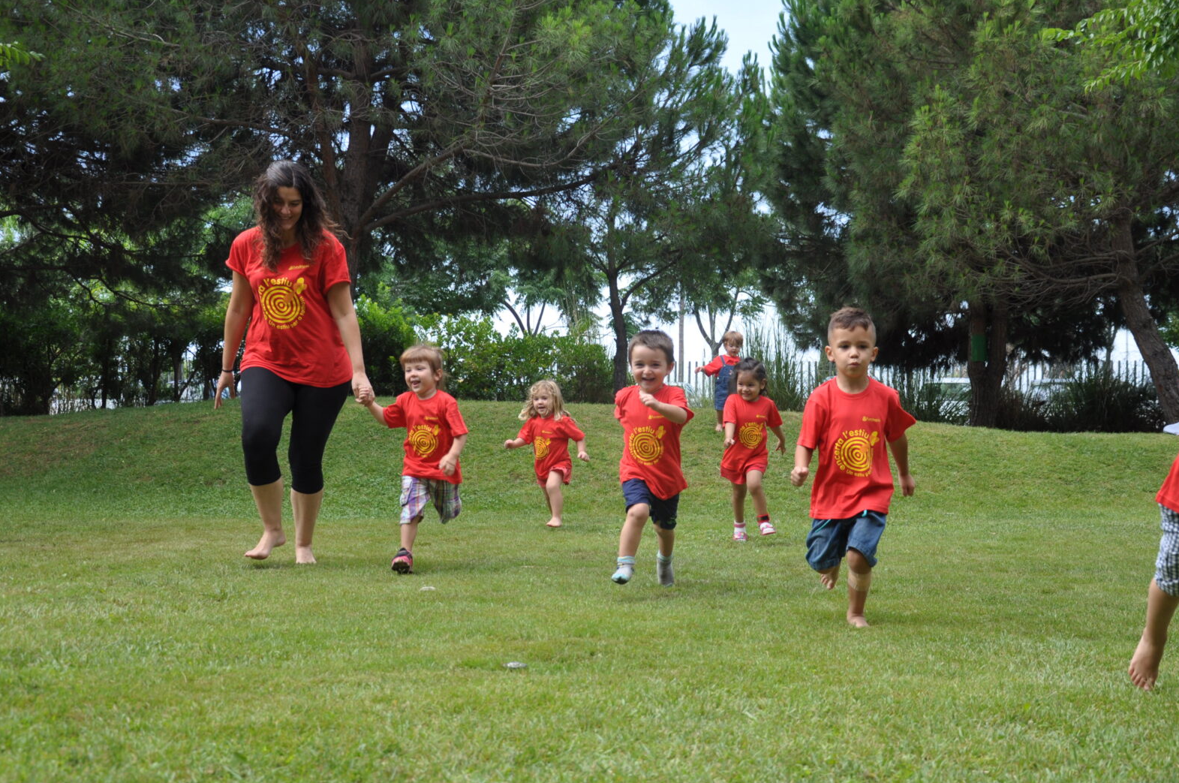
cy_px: 434
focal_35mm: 44
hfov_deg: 44.5
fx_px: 1439
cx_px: 659
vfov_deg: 30.4
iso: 200
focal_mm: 24
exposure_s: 1/400
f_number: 3.8
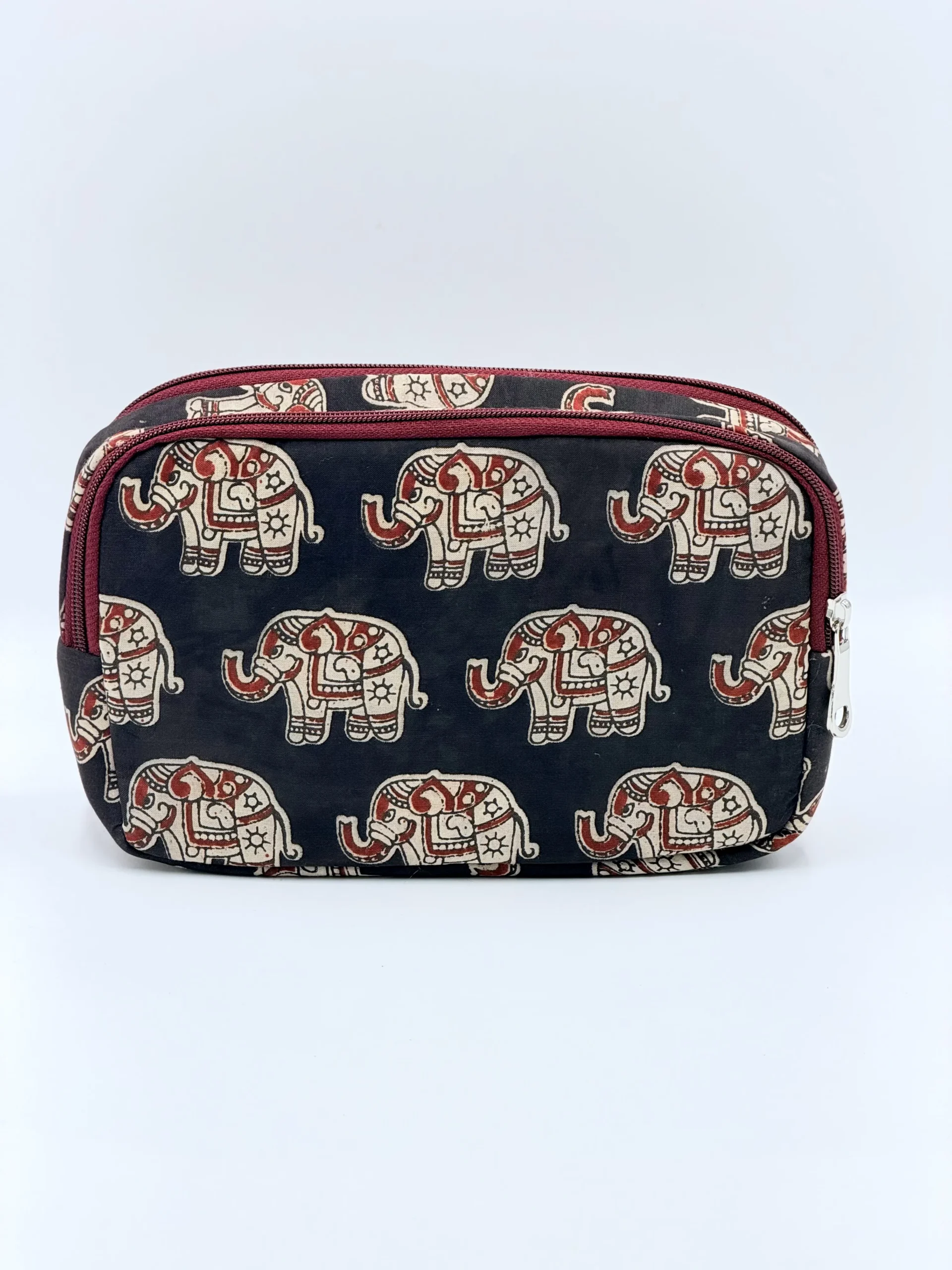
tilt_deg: -17.5
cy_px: 635
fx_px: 3667
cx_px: 476
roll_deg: +0.4
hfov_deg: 14.8
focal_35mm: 100
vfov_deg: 19.6
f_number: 2.8
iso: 50
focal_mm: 16.89
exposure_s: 1/121
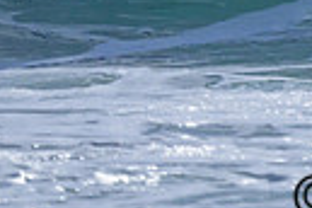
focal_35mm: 4208
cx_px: 602
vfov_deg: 0.3
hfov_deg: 0.5
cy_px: -124
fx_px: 36466
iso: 1400
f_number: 6.3
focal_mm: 800
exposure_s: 1/2000
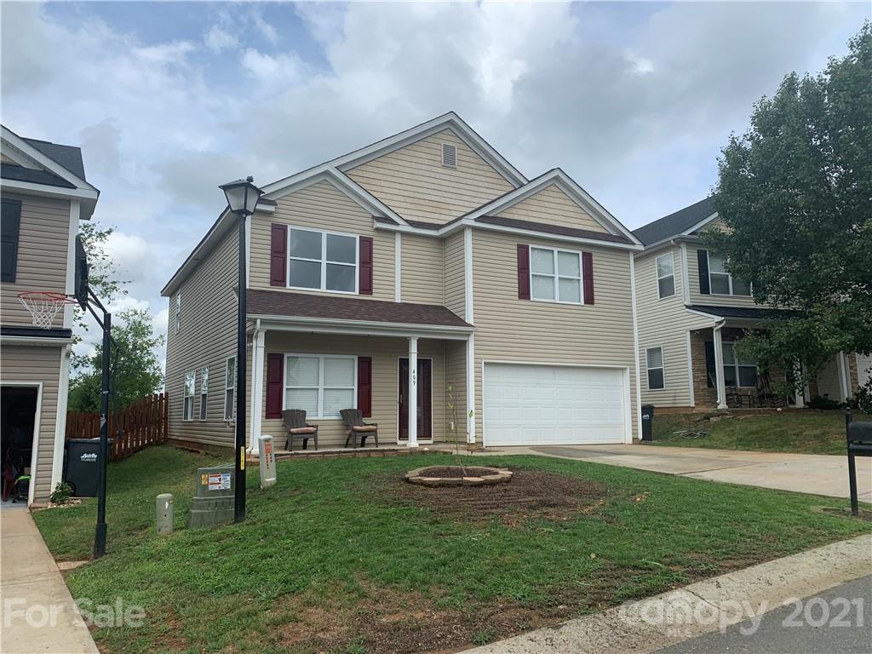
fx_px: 655
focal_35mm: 26
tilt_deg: +6.7
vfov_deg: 53.1
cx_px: 436
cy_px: 327
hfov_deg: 67.3
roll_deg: +0.9
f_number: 1.8
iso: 25
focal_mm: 4.25
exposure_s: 1/2755
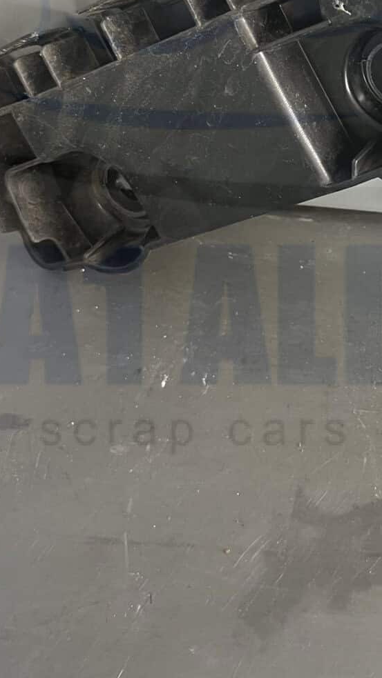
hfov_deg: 19.5
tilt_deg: -45.2
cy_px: 159
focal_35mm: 59
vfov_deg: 34.6
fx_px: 1062
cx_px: 426
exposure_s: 1/69
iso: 125
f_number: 1.6
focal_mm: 5.1
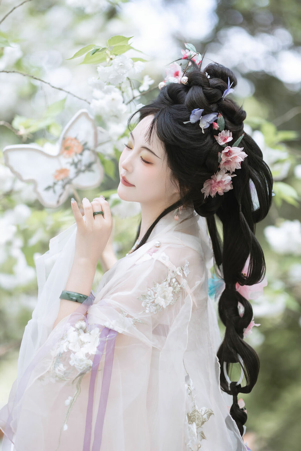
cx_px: 150
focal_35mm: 85
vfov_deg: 23.9
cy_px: 226
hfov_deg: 16.1
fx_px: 1066
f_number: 1.8
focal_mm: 85
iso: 100
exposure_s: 1/640
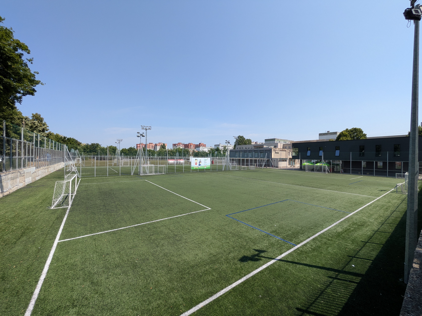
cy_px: 158
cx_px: 211
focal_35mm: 14
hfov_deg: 102.1
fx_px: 171
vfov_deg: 85.7
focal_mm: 1.85
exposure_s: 1/1355
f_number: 2.2
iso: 52
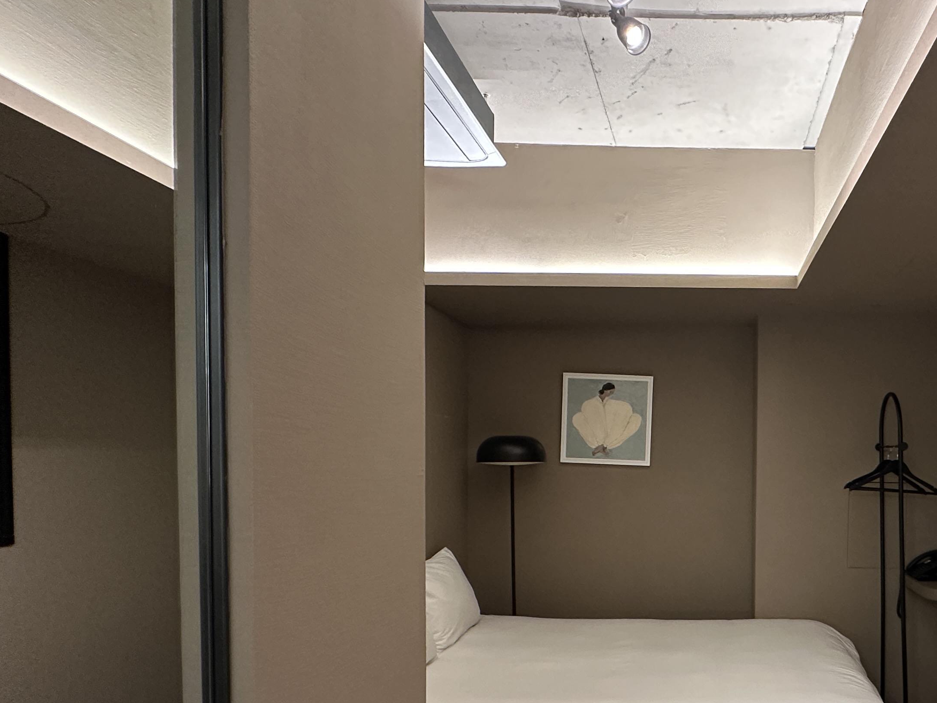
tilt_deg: -1.5
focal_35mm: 26
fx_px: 704
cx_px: 716
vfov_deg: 51.9
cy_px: 475
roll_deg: -0.7
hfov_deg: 62.9
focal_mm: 2.22
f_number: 2.2
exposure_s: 1/60
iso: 320
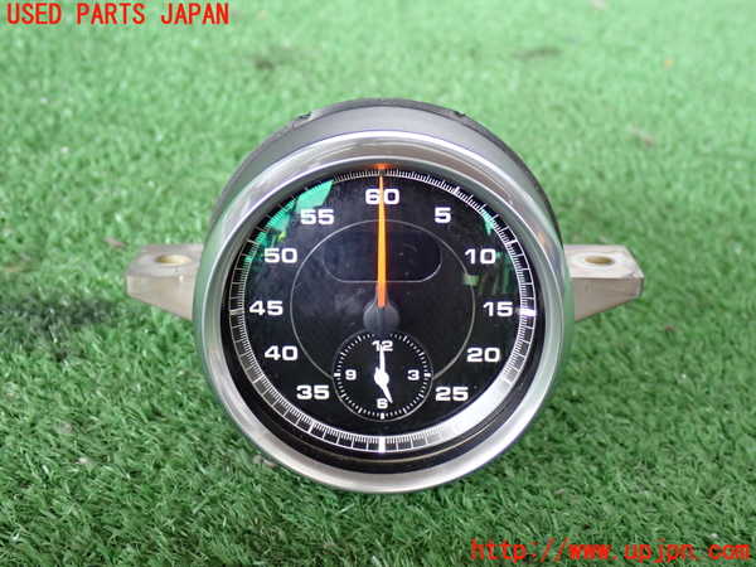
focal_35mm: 54
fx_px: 1179
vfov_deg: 27.0
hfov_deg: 35.5
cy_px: 284
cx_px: 378
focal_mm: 9.65
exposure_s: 1/50
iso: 400
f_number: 3.3
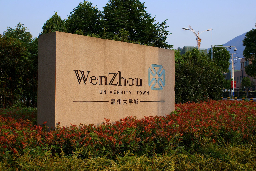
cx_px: 128
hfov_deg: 43.6
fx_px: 320
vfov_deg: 29.9
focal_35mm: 45
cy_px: 86
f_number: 9
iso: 100
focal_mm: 30
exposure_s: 1/100
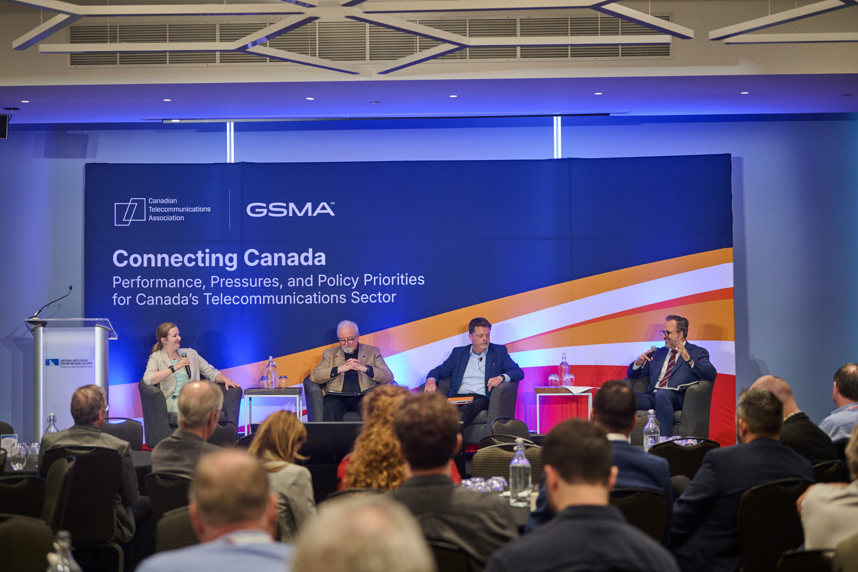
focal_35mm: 70
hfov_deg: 28.8
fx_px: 1668
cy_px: 286
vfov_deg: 19.5
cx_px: 429
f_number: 2.8
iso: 1250
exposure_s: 1/200
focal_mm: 70
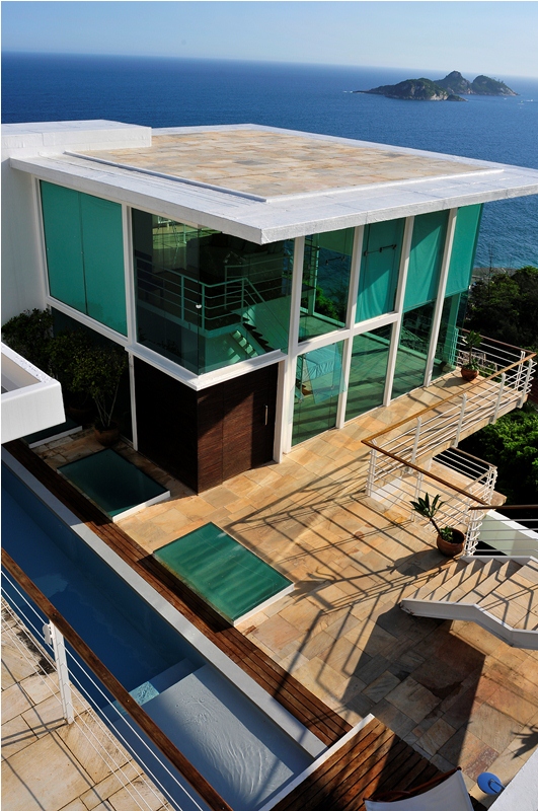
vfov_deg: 62.0
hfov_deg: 43.5
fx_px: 674
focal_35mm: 30
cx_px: 269
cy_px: 406
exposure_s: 1/100
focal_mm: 20
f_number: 18
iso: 200
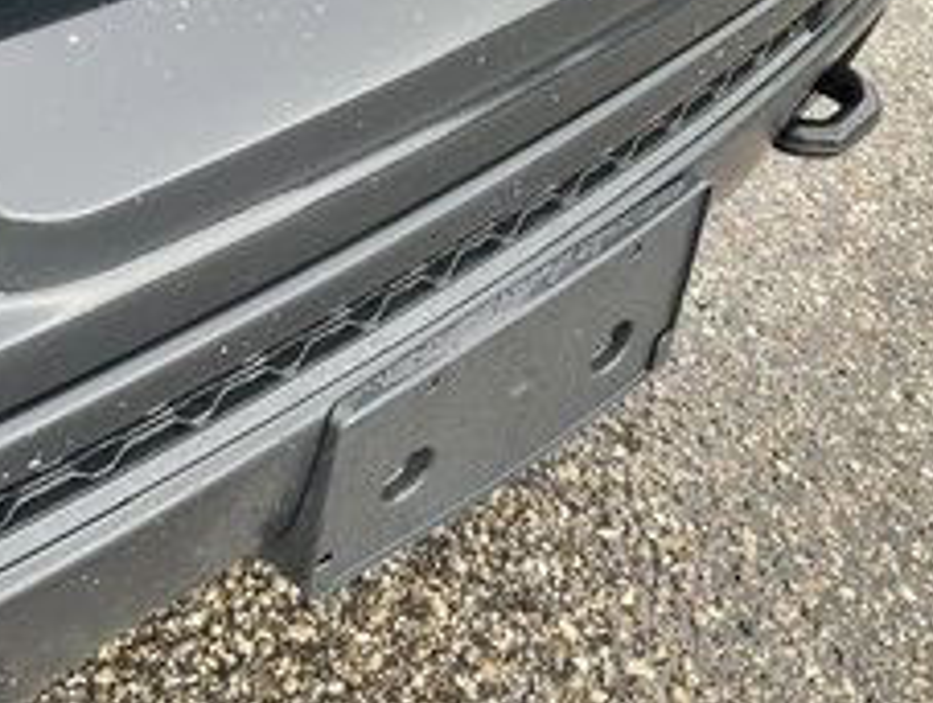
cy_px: 90
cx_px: 263
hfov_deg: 36.8
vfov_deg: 27.7
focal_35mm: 51
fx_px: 1377
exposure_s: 1/61
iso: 64
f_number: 1.8
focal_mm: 3
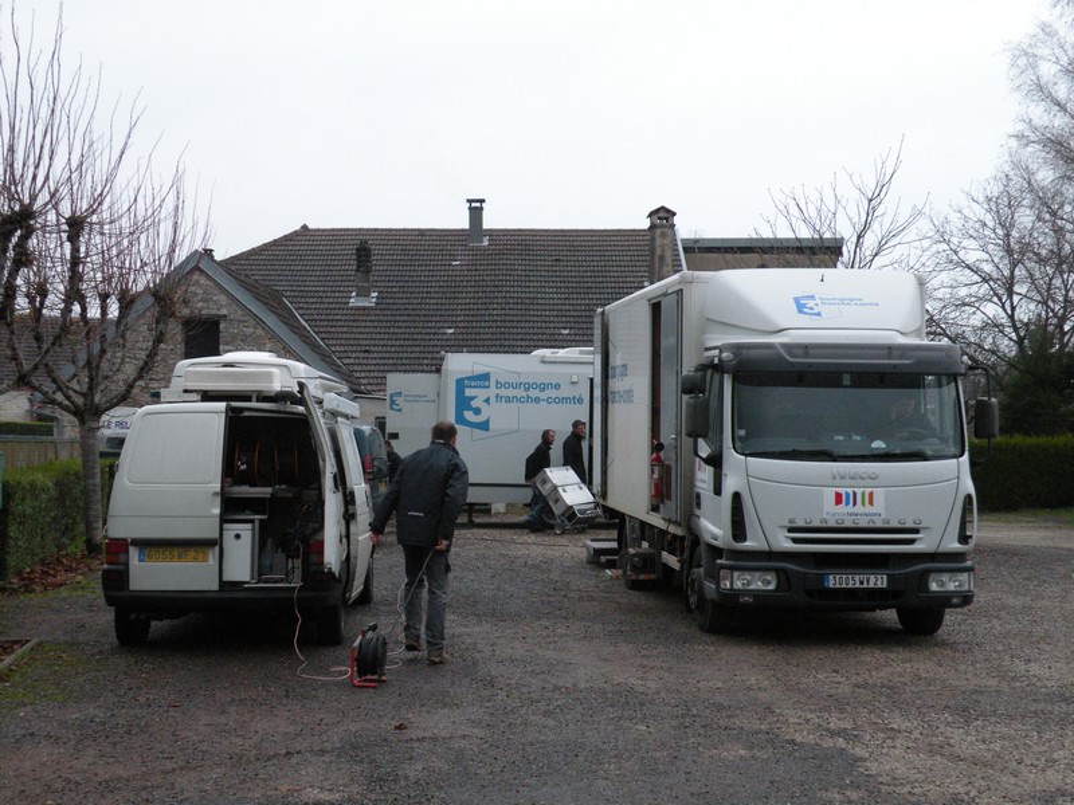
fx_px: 1737
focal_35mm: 56
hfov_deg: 34.3
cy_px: 402
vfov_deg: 26.1
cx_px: 537
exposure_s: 1/60
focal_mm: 9.8
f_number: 3.5
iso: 362
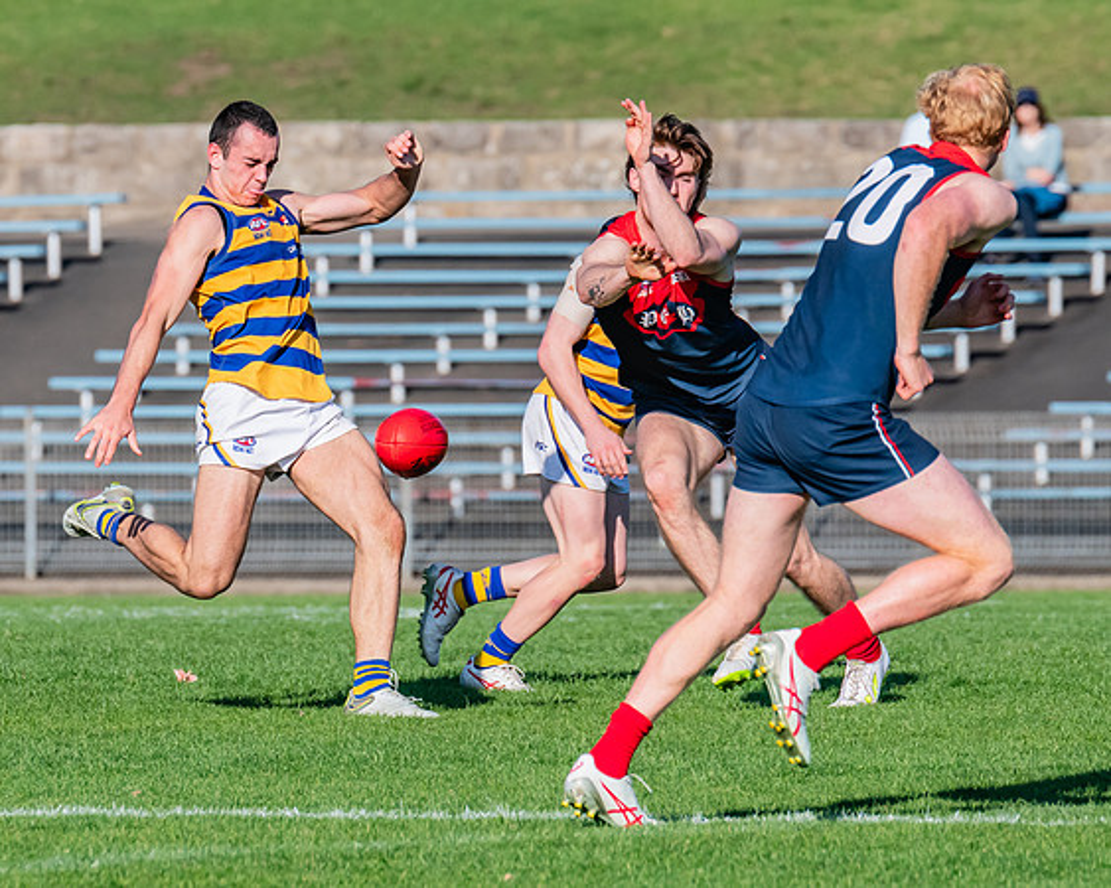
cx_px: 252
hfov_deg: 2.6
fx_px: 24621
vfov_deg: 2.1
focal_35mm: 749
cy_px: 437
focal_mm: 420
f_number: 10
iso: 800
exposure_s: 1/1600
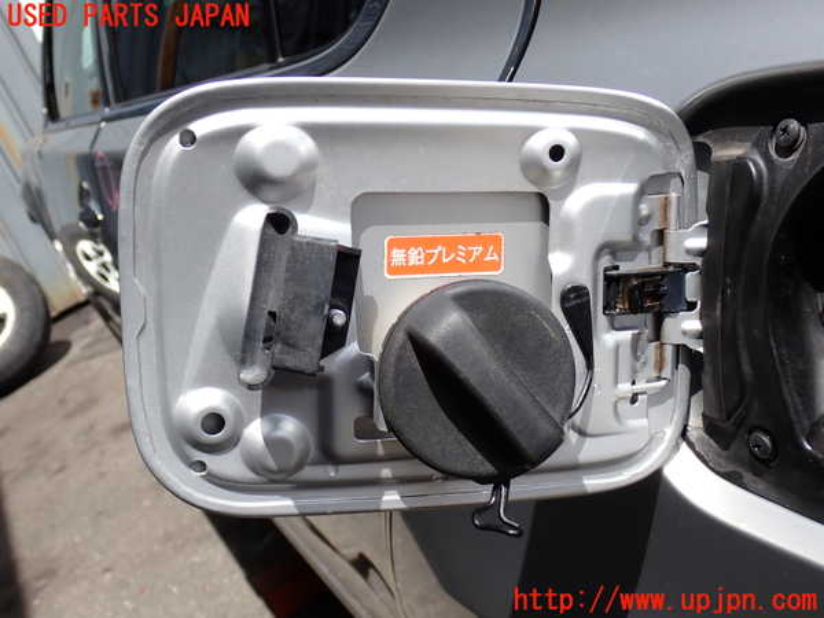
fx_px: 1047
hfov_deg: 42.9
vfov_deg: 32.9
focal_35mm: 44
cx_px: 412
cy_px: 309
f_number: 4
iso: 100
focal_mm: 7.84
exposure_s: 1/500
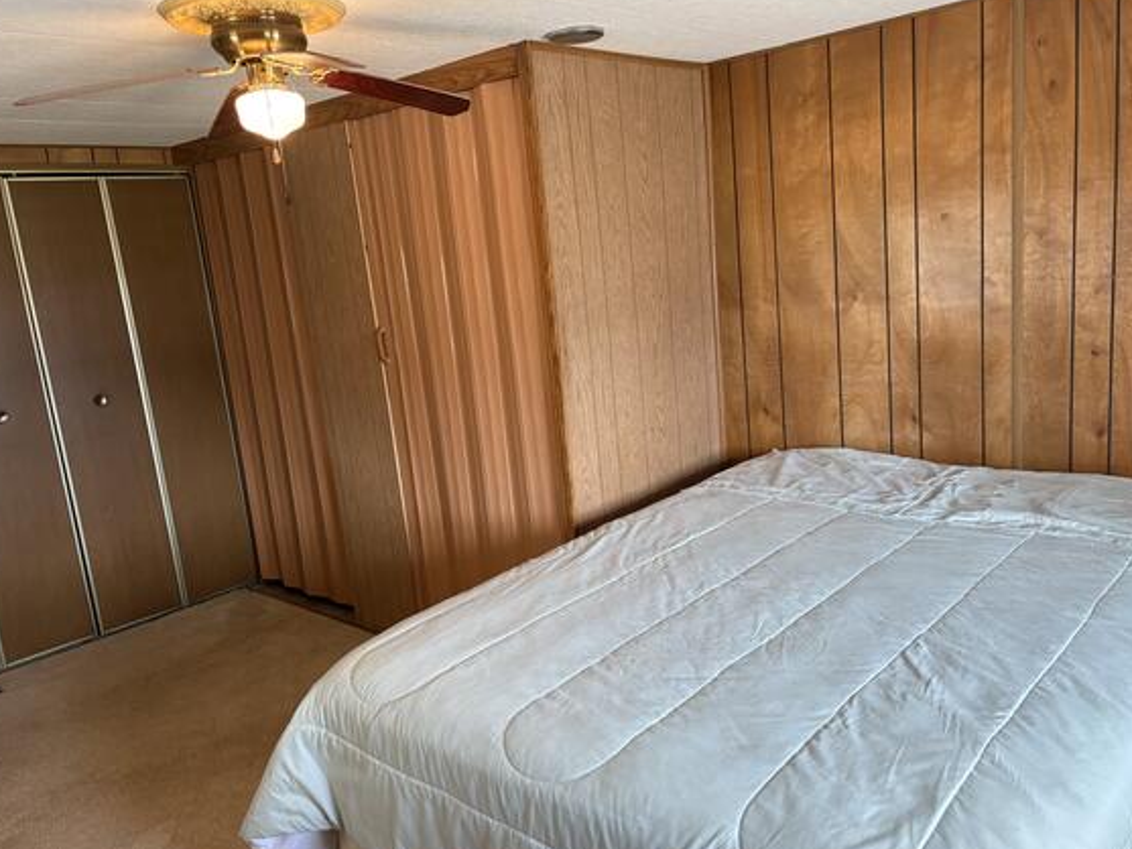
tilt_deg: -10.7
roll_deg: +5.1
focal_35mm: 28
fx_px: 916
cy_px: 427
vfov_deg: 49.8
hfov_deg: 63.4
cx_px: 579
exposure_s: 1/60
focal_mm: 5.96
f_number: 1.6
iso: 160
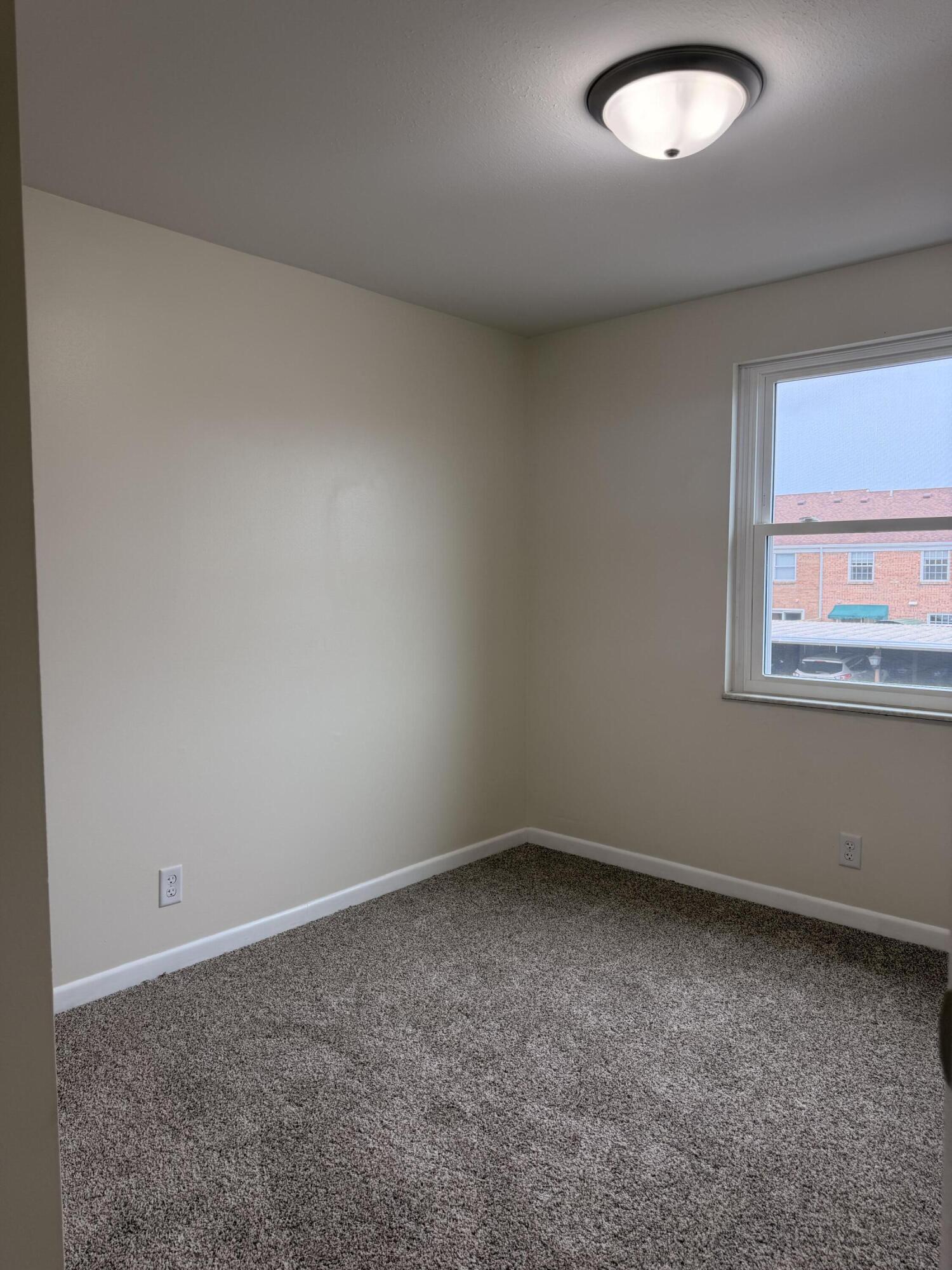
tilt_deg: -4.3
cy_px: 635
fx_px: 880
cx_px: 476
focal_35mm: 24
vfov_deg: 71.6
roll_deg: -0.9
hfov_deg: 56.8
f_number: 1.78
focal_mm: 6.76
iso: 80
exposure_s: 1/172
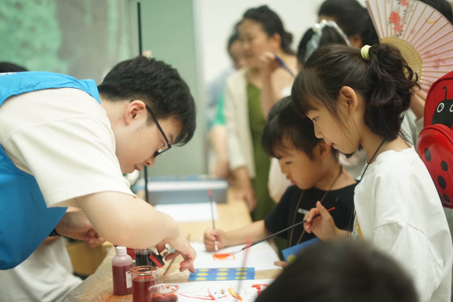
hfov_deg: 39.6
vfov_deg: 27.0
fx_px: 629
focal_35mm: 50
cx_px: 226
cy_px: 151
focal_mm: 50
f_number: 1.8
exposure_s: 1/60
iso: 1000
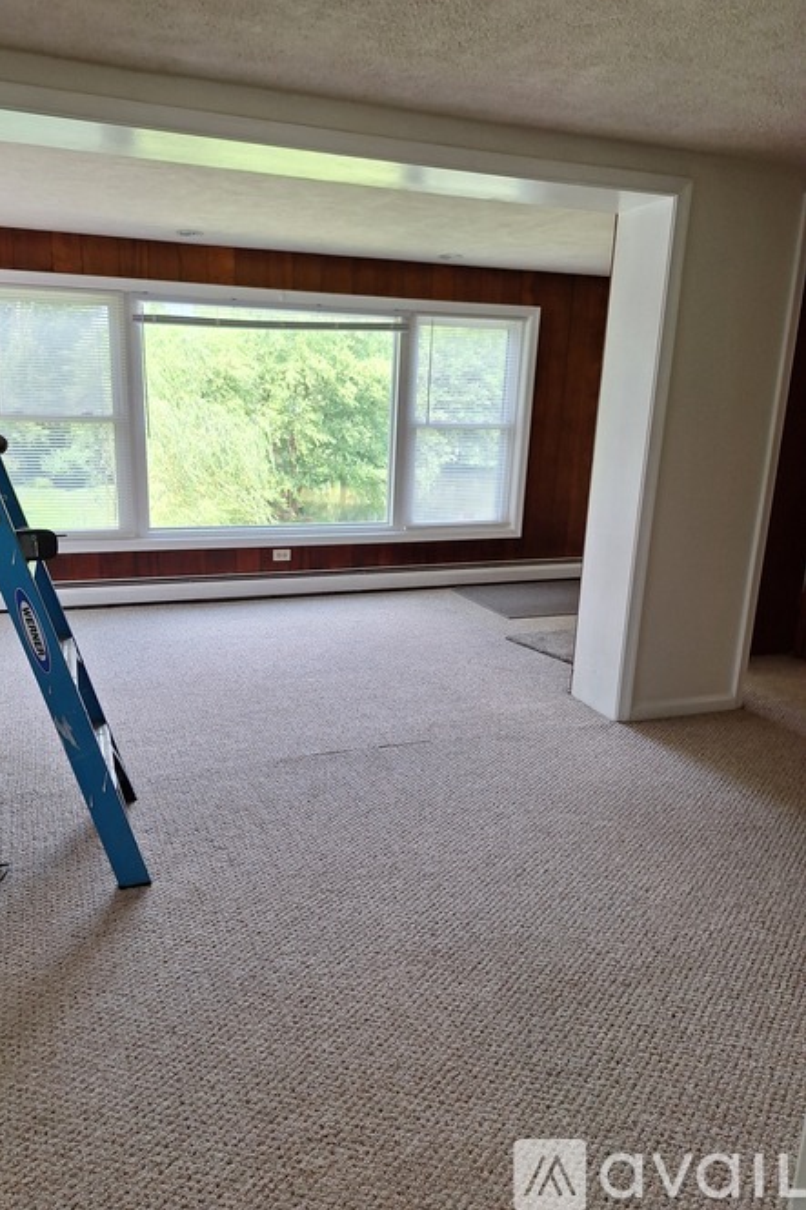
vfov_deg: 73.8
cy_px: 605
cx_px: 353
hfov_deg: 53.0
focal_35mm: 24
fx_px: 806
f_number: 1.8
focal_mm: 5.54
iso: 40
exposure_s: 1/143
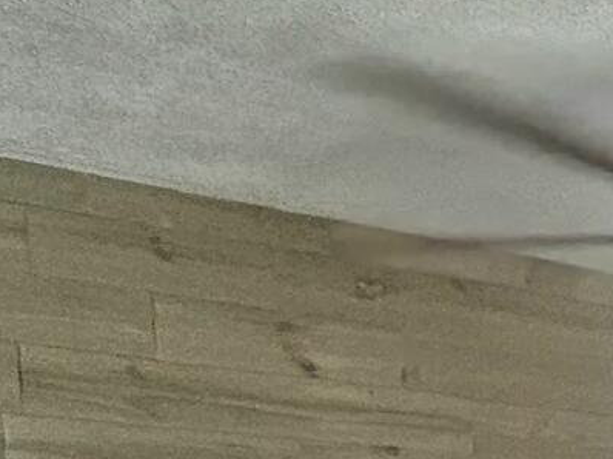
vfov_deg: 13.0
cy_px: 935
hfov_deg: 16.5
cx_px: 1124
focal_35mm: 98
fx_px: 1734
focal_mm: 1.74
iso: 320
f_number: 2.2
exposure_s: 1/40
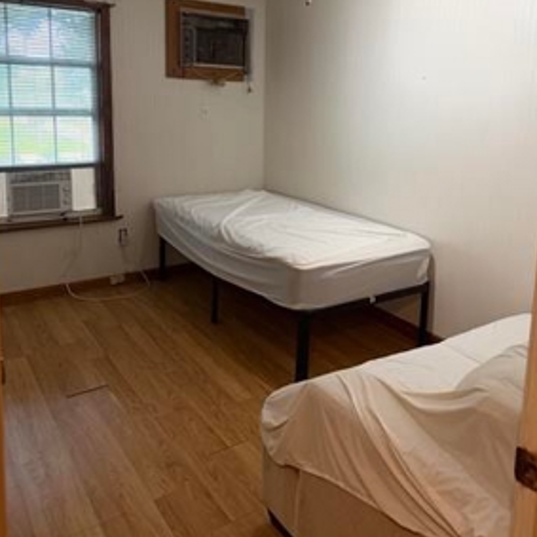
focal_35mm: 30
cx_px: 268
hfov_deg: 54.0
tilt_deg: -9.0
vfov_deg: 52.8
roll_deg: -1.4
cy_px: 171
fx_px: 527
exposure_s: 1/60
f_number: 1.78
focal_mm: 6.76
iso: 400
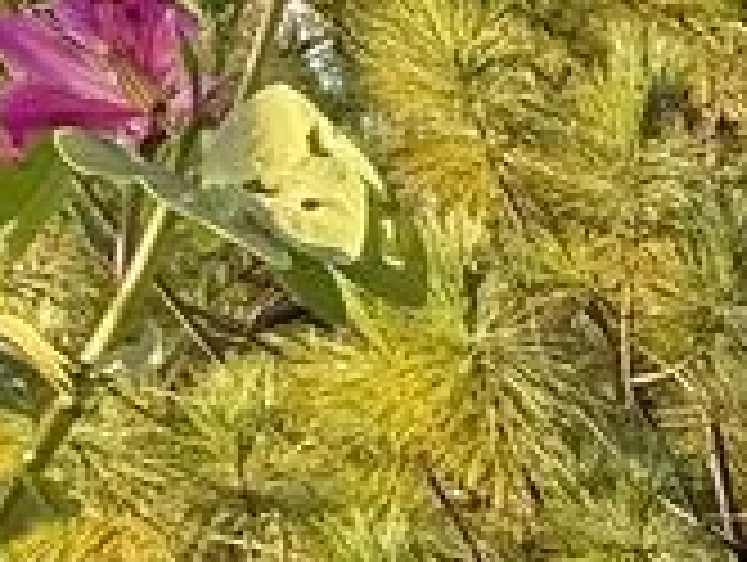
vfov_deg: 11.8
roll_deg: -4.7
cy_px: 1376
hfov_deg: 11.7
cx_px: 2178
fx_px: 2183
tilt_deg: -15.1
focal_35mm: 101
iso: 50
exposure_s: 1/111
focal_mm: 2.22
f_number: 2.2
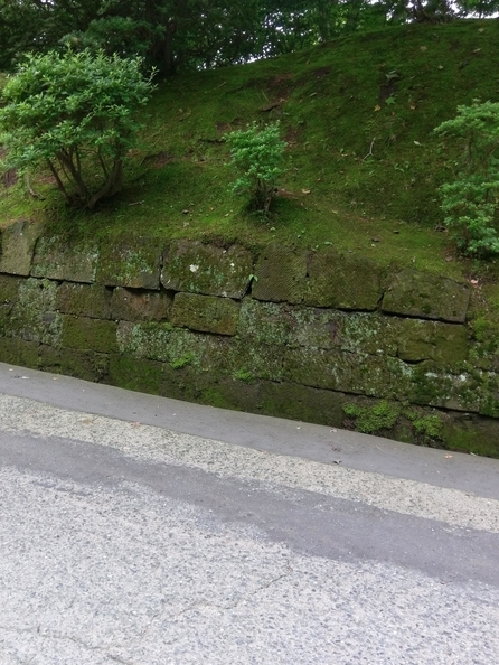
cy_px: 331
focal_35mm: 35
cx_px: 194
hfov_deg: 40.5
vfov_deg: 52.6
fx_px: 672
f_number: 1.8
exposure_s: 1/30
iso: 200
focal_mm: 4.58
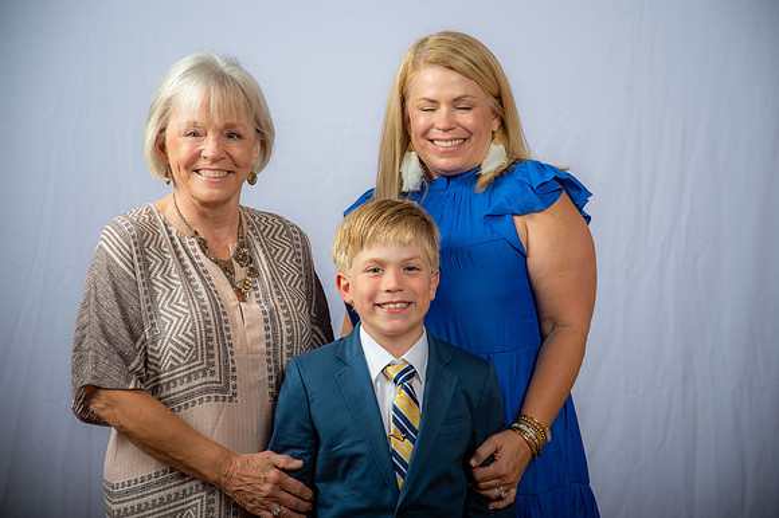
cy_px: 259
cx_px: 390
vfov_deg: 17.0
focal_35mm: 80
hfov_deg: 25.4
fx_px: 1730
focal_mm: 80
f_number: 5.6
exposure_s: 1/200
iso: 250
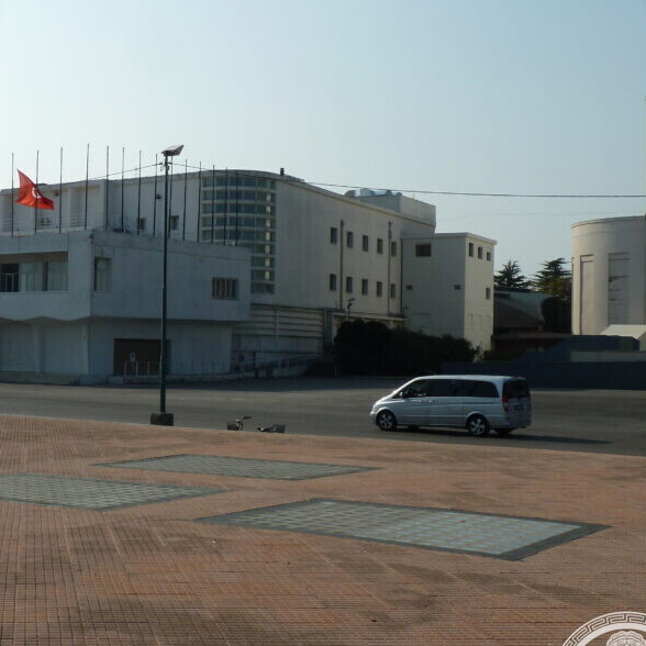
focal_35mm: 57
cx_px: 148
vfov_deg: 30.0
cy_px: 352
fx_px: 1203
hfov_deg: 29.5
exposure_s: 1/640
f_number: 5.6
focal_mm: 6.1
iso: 80
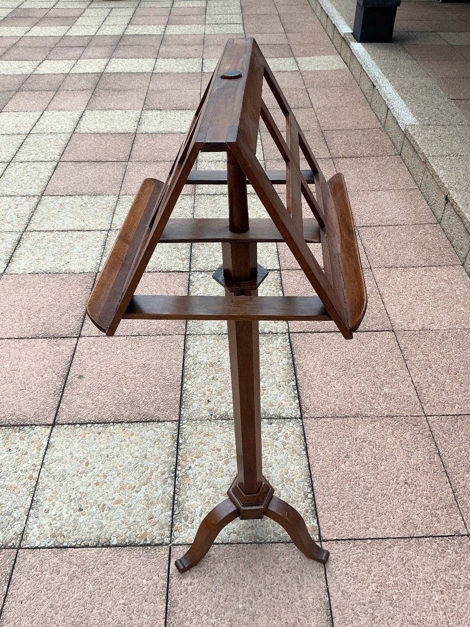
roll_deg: +0.4
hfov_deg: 48.2
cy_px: 314
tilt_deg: -42.2
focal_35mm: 29
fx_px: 525
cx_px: 235
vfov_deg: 61.7
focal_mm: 3
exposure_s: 1/174
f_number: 1.8
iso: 20
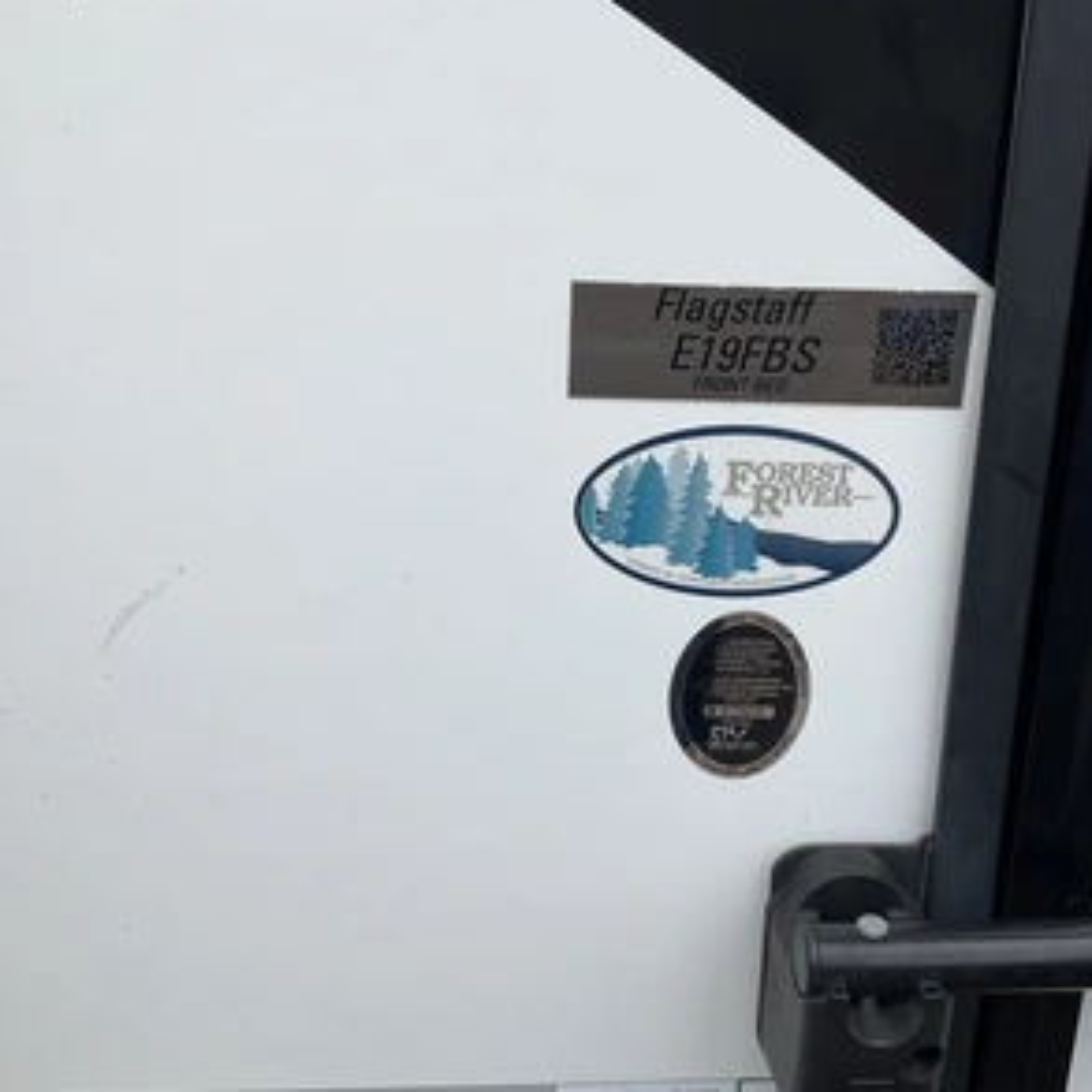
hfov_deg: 47.2
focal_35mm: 35
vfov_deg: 47.2
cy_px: 548
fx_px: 1249
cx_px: 596
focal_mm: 3
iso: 25
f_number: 1.8
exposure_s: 1/635
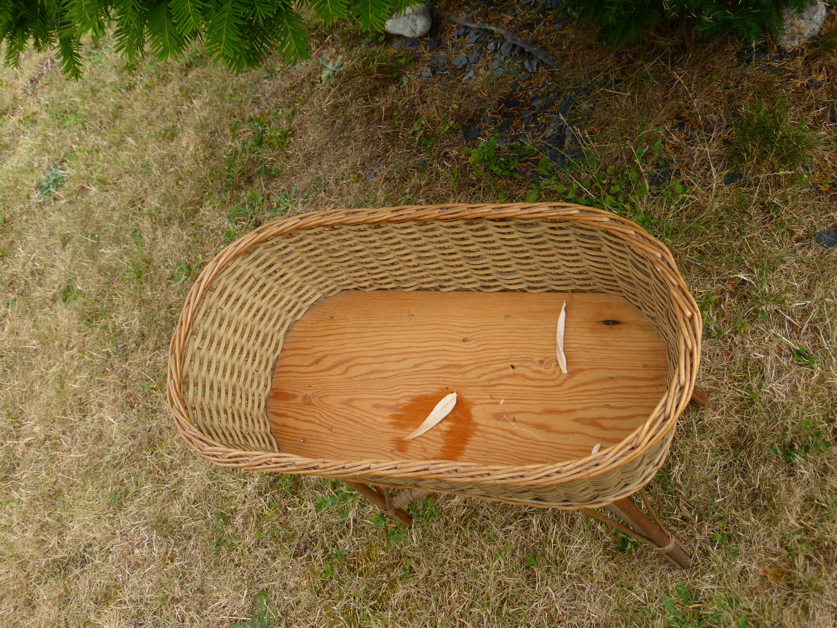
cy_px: 314
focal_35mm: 35
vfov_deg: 40.7
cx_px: 418
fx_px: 846
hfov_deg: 52.6
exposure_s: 1/250
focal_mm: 6.1
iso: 100
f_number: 3.7
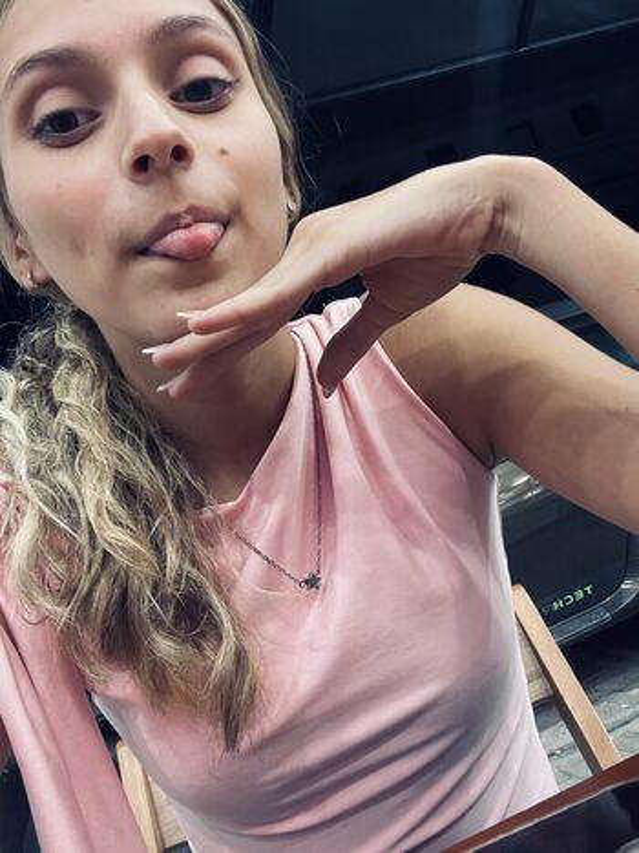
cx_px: 320
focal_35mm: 30
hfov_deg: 46.8
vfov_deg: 60.0
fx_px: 739
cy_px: 426
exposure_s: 1/60
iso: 250
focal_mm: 2.71
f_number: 2.2
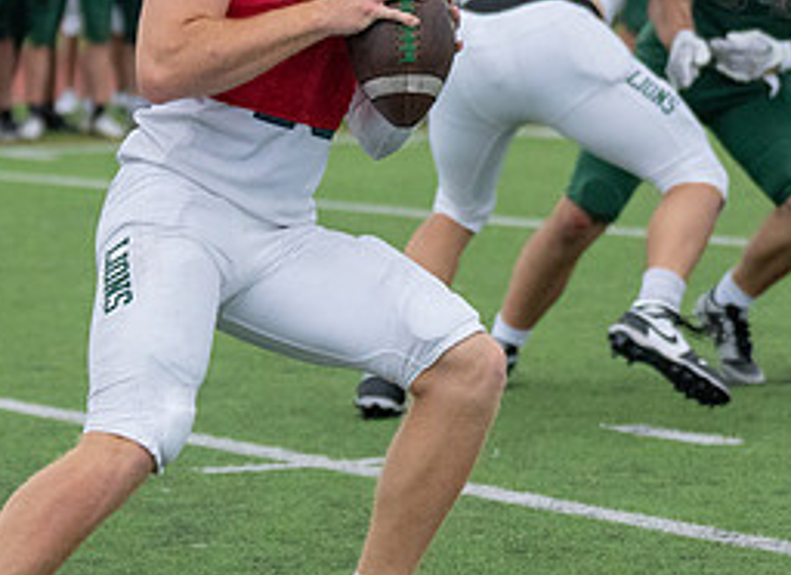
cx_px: 405
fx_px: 6937
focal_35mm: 307
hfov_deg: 6.5
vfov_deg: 4.7
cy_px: -26
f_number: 2.8
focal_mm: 82
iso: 2500
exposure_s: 1/1250
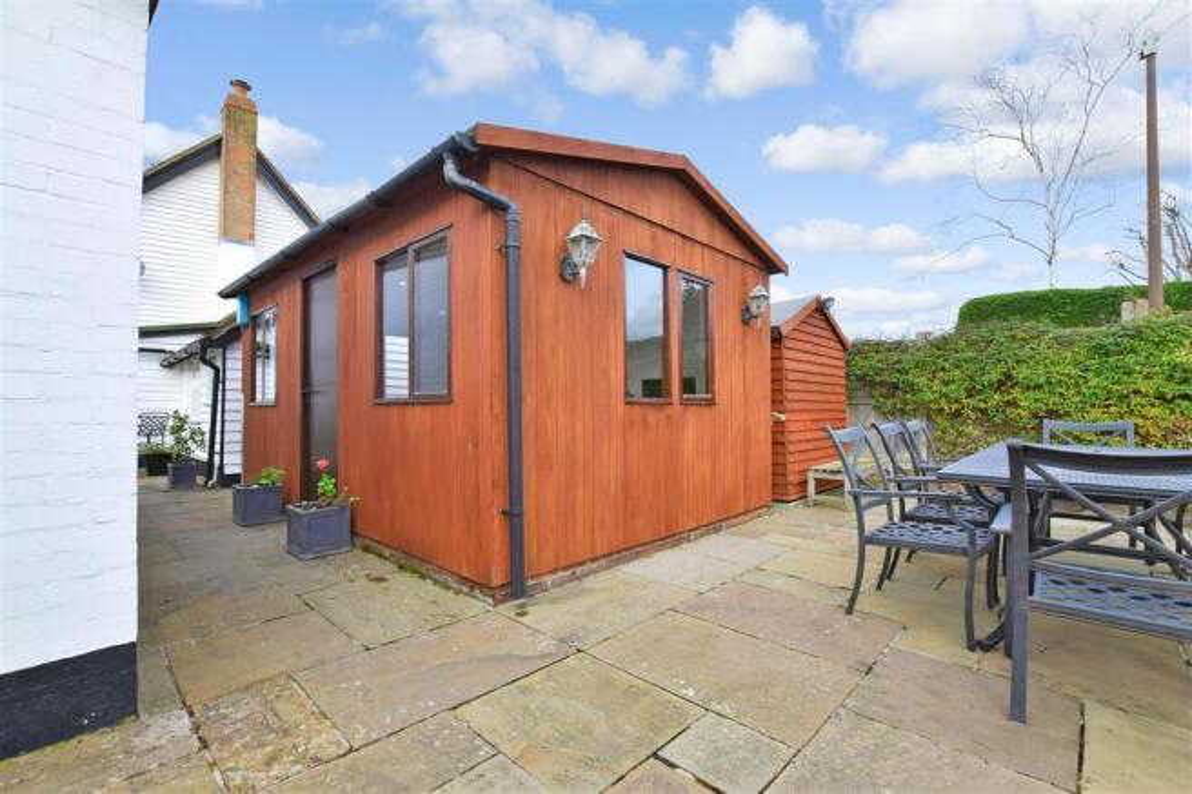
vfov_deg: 77.3
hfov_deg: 100.4
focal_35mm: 15
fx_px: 497
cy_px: 397
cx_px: 596
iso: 400
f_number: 11
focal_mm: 10
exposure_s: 1/80
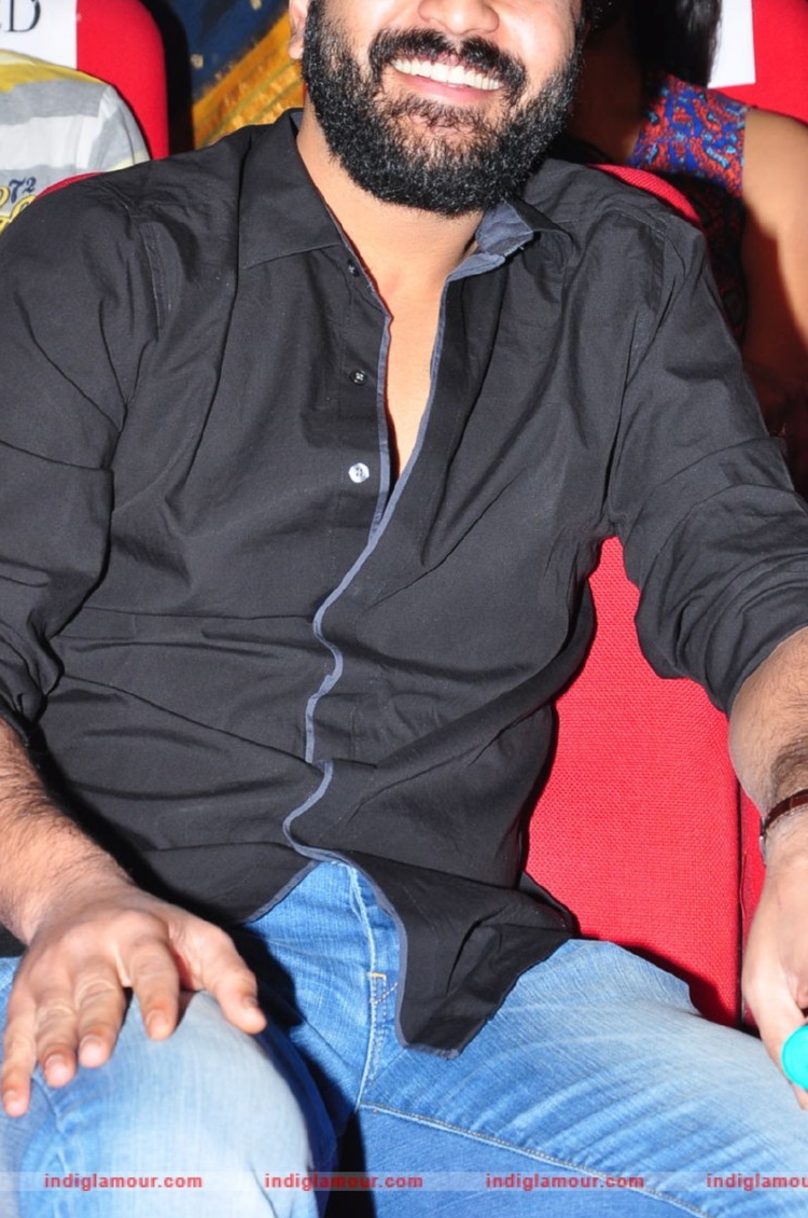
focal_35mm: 116
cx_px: 343
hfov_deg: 11.8
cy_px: 510
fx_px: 3917
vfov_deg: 17.7
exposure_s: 1/125
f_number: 8
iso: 400
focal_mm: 58
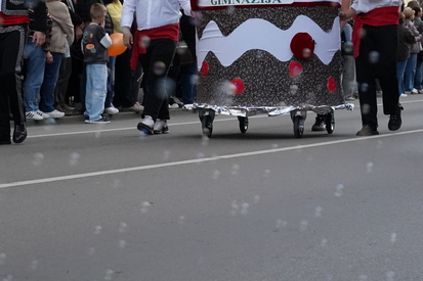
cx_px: 273
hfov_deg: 14.8
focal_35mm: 138
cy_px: 6
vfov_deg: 9.9
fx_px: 1621
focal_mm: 46
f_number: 5
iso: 5000
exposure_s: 1/2000
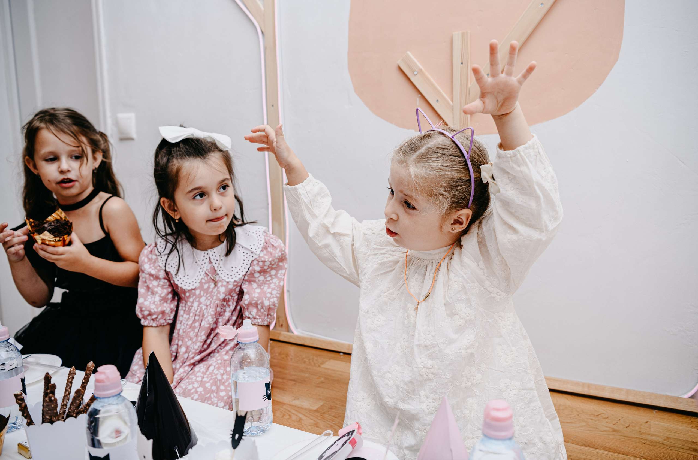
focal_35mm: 31
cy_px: 221
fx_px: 597
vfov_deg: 42.1
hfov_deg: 60.6
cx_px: 358
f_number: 3.5
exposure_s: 1/160
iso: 160
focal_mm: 30
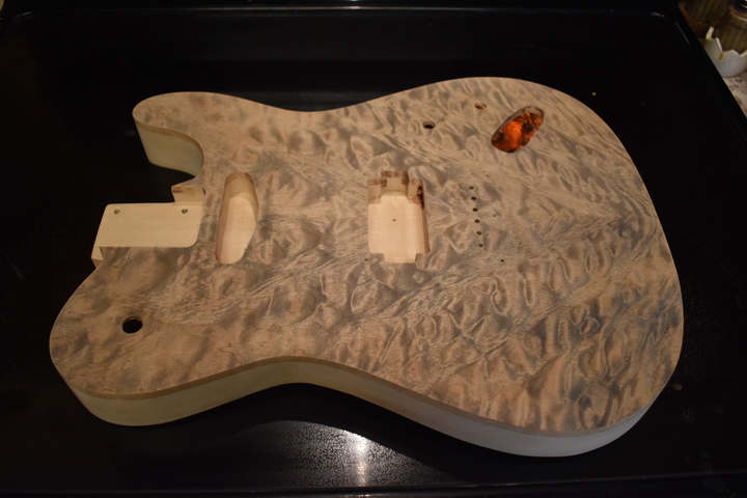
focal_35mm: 33
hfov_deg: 57.2
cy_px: 249
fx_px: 685
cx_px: 374
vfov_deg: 40.0
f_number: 3.8
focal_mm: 22
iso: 900
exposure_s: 1/30
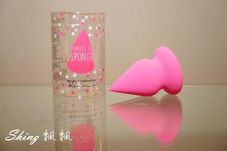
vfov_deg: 20.9
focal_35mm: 65
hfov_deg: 31.0
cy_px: 76
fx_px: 410
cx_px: 114
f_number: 4.5
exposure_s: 1/80
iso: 1600
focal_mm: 65
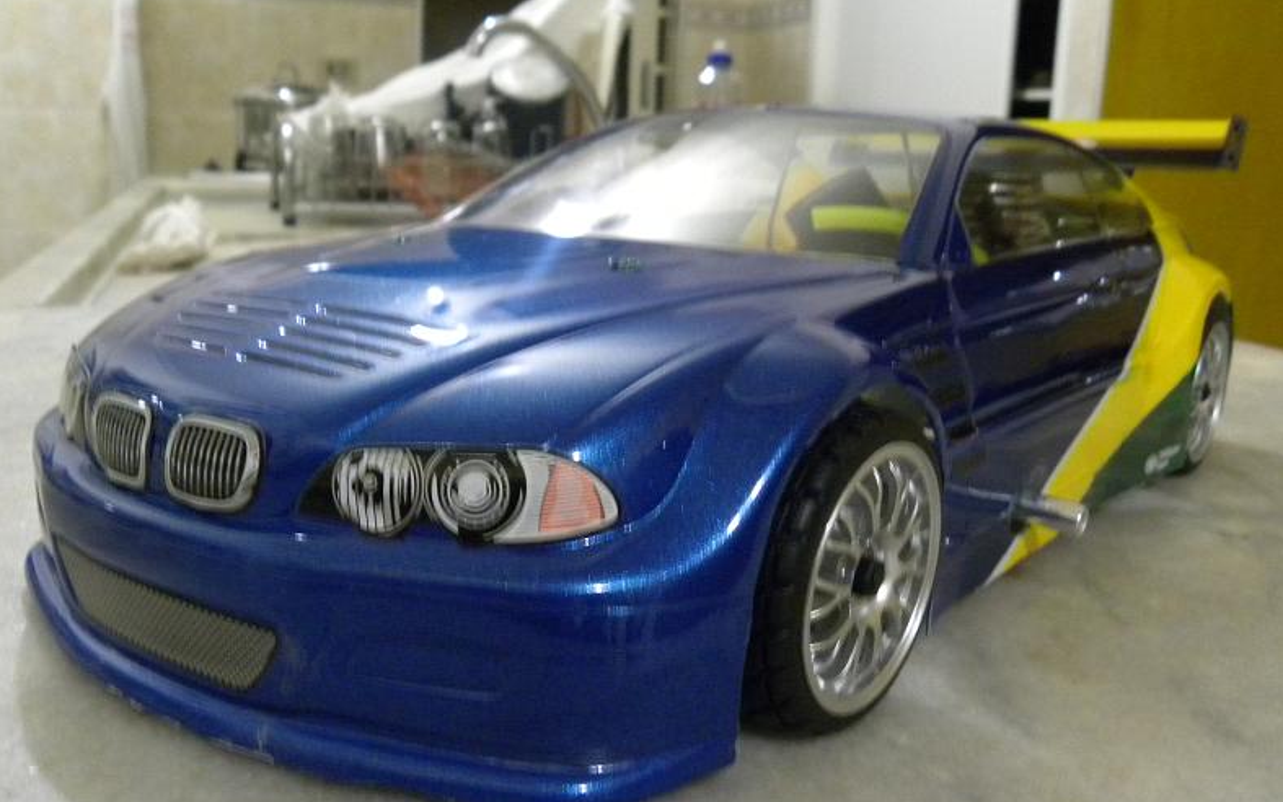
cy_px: 438
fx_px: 1224
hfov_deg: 55.3
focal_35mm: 35
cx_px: 672
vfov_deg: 36.3
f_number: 2.8
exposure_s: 1/9.6
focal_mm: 4.6
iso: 400
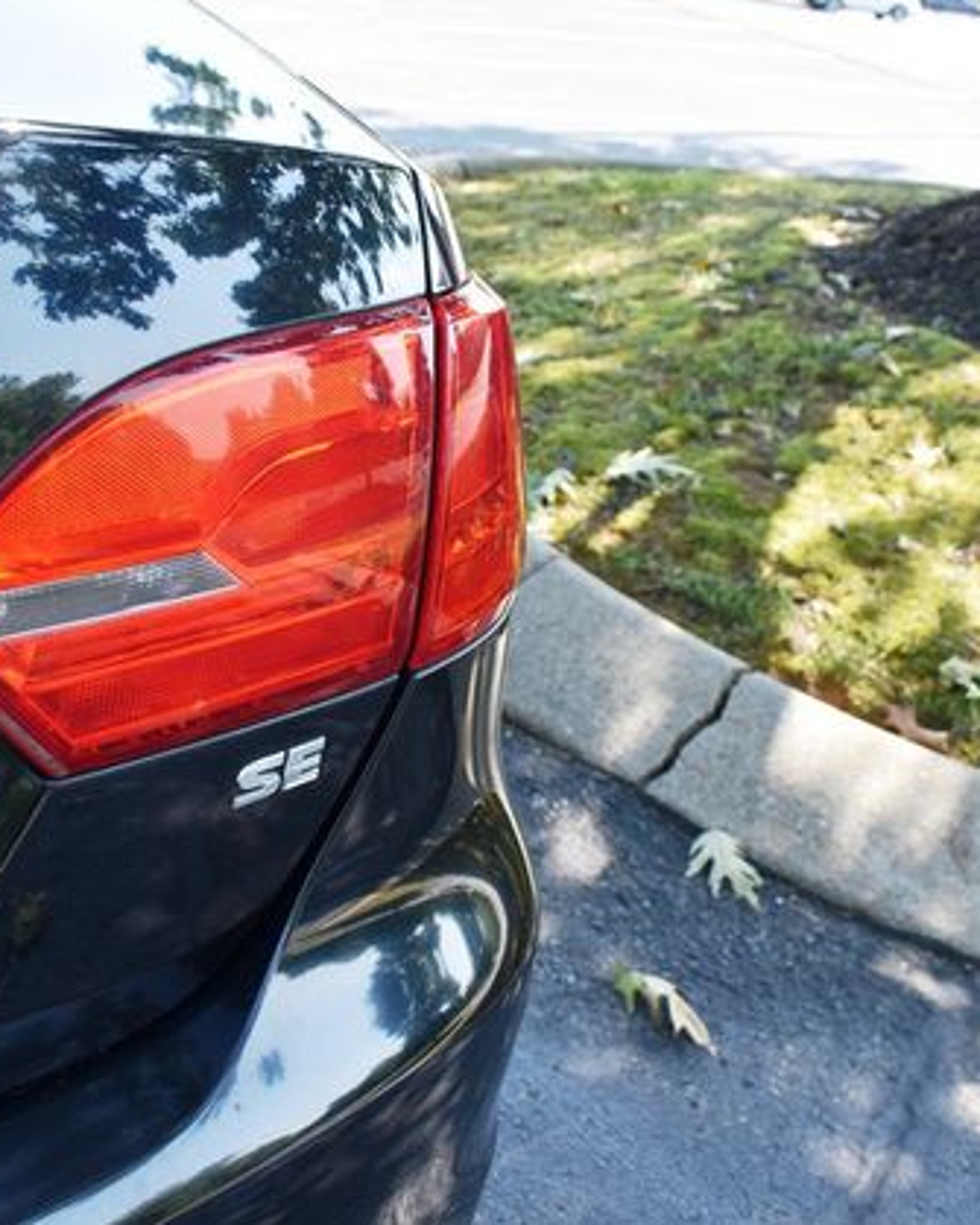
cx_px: 474
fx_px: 1560
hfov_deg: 34.9
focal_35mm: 43
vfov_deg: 42.9
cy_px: 604
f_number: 5.6
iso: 320
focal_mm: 20
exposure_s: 1/250
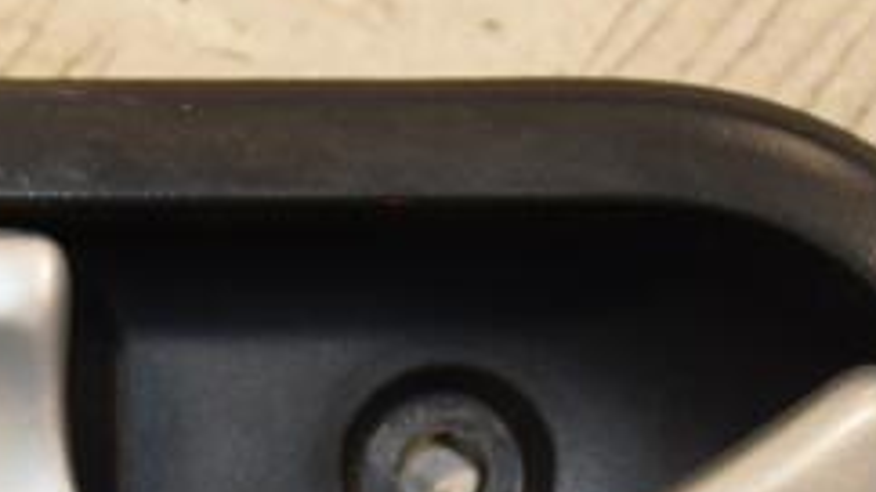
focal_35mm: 292
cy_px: 510
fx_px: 6788
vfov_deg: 4.1
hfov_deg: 7.4
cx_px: 159
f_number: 7.1
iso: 800
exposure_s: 1/200
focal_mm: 75
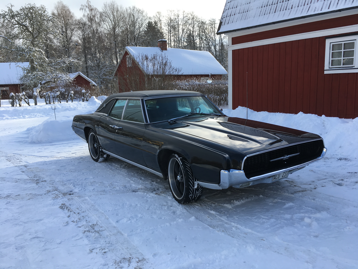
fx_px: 300
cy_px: 134
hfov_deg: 61.7
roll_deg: +1.4
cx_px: 179
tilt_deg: -10.2
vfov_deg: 48.2
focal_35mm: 29
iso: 25
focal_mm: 4.15
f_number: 2.2
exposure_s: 1/615
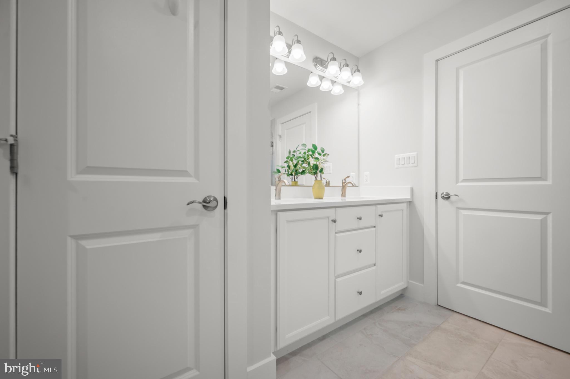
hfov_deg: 104.3
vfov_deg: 81.1
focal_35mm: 14
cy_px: 190
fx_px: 221
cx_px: 285
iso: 200
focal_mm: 14
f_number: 8
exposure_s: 1/10
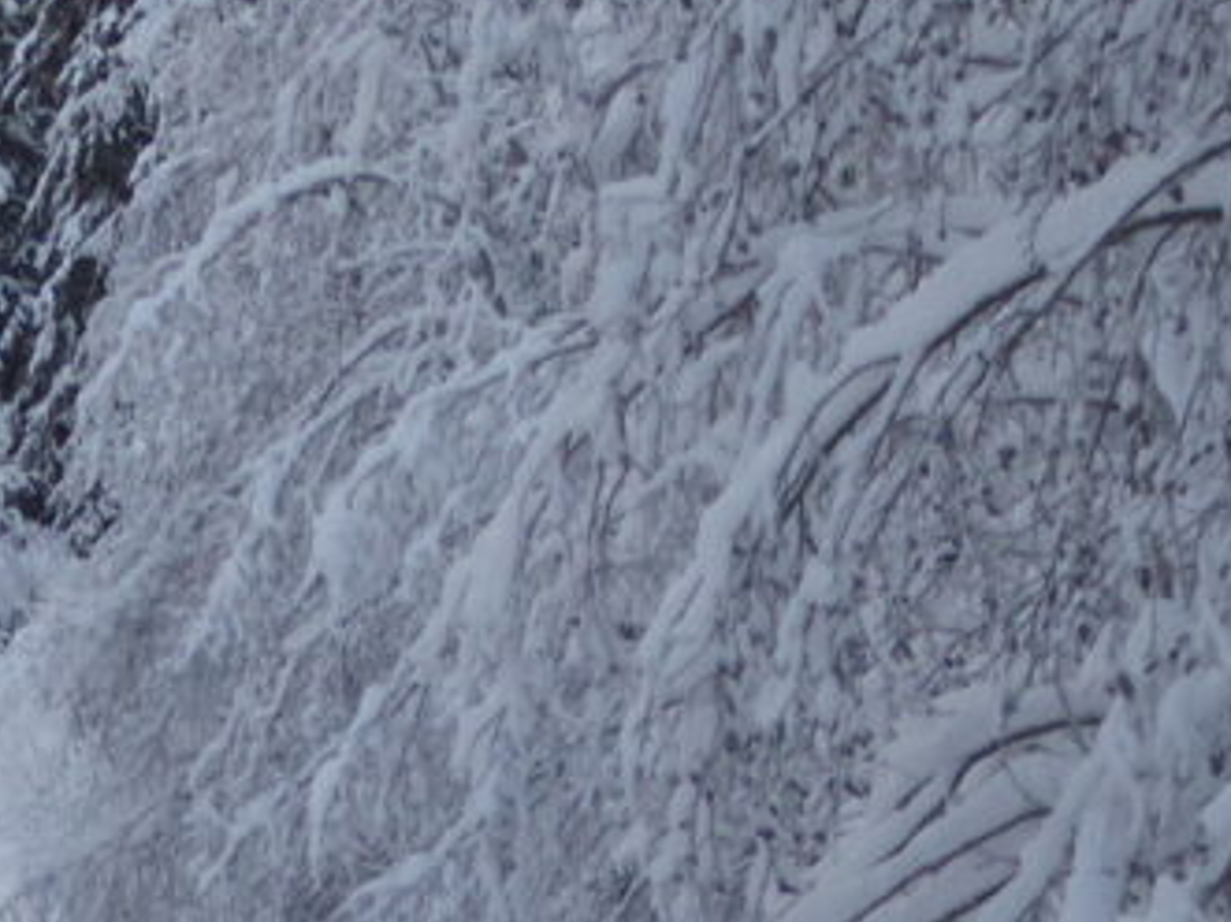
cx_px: -357
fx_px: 7145
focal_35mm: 201
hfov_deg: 9.7
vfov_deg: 7.3
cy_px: 1164
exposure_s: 1/125
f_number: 4.3
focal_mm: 10.9
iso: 200
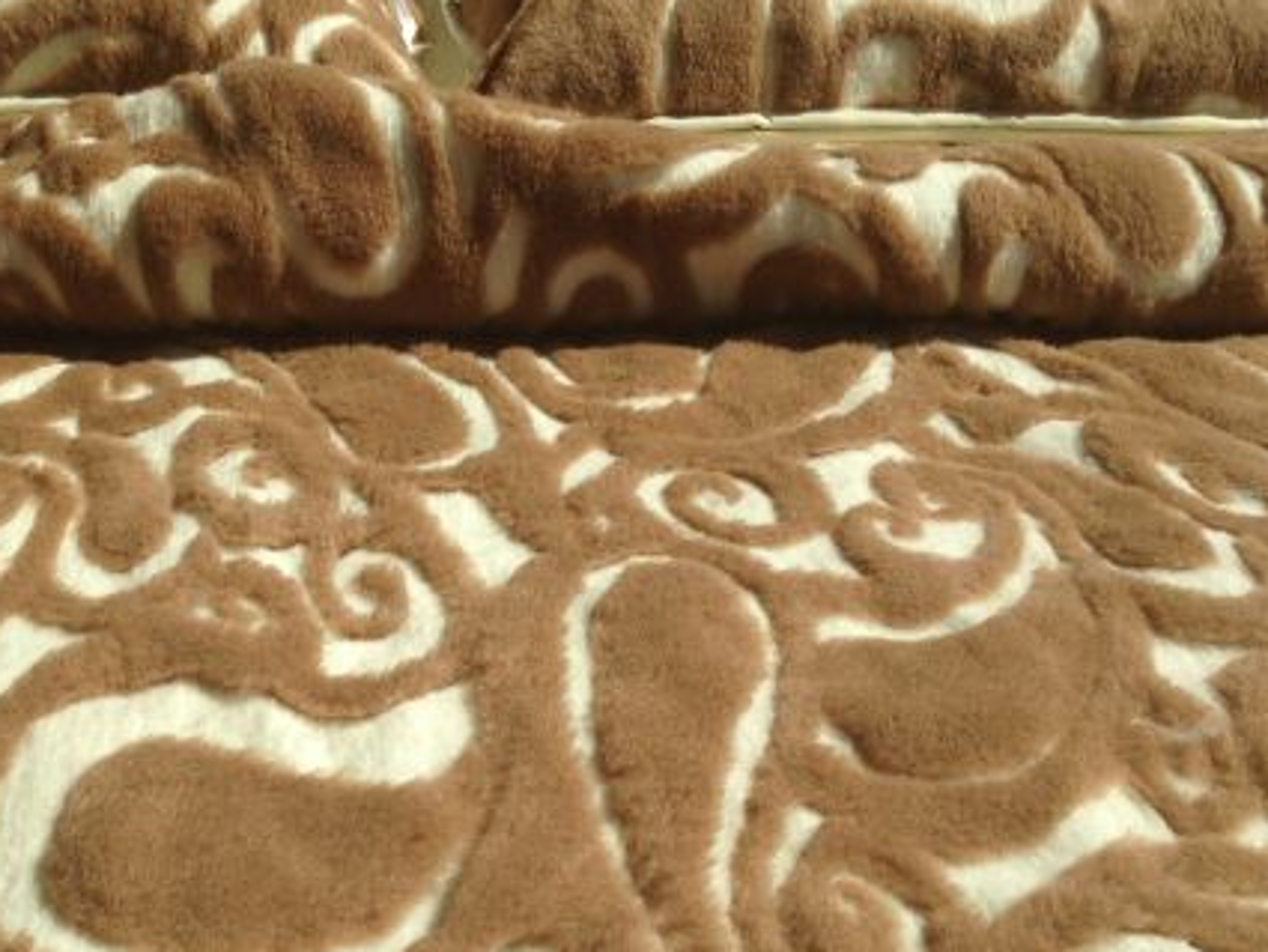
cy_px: 624
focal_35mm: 55
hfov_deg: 34.8
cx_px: 518
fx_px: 2015
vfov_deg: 26.4
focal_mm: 4.13
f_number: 2.4
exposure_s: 1/2169
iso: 50
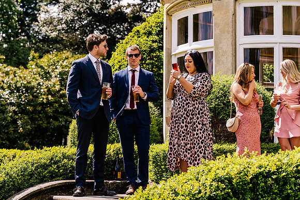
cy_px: 100
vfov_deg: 16.5
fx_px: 691
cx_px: 150
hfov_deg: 24.5
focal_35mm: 83
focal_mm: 80
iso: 125
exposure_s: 1/400
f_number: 4.5
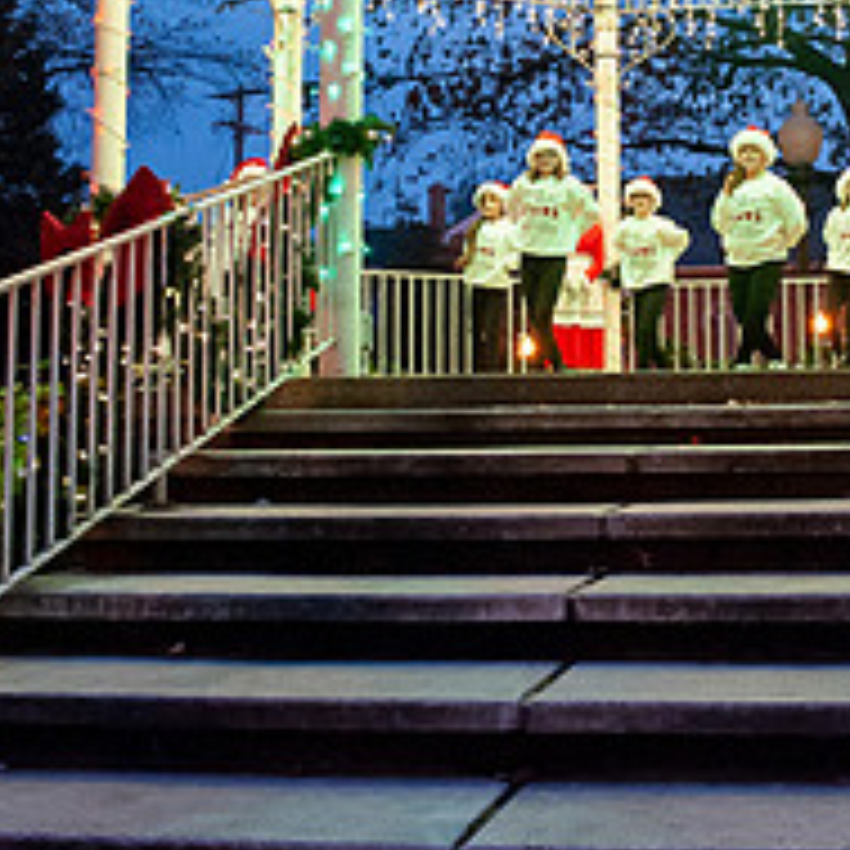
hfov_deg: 26.6
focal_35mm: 64
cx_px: 634
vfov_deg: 26.4
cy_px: 175
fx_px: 1778
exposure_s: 1/160
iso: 6400
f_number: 4.5
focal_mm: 24
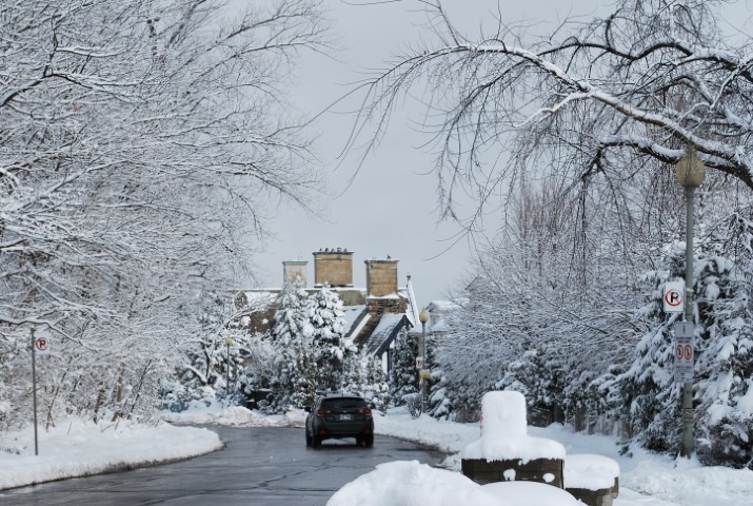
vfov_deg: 16.6
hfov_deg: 24.6
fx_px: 1729
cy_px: 253
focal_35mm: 82
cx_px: 376
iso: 100
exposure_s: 1/250
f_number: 10
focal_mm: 55
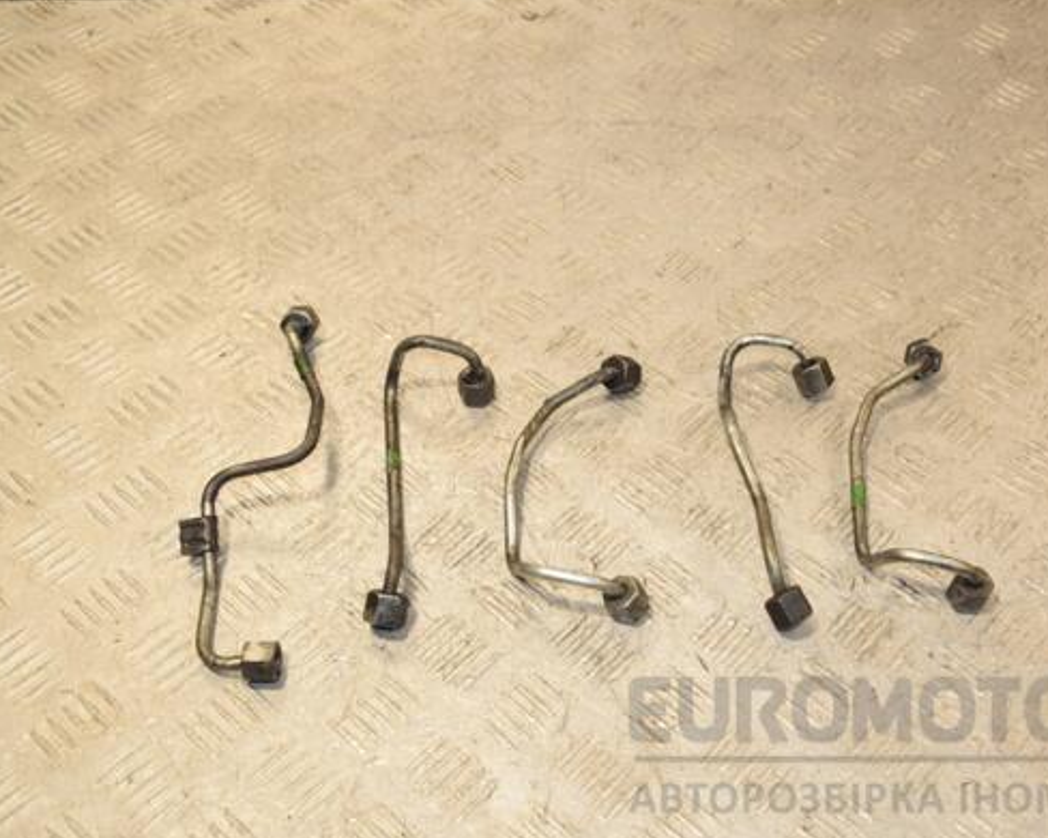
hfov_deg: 41.1
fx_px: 1395
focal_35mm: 45
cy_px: 423
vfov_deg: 33.4
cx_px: 588
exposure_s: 1/200
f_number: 6.3
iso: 800
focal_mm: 26
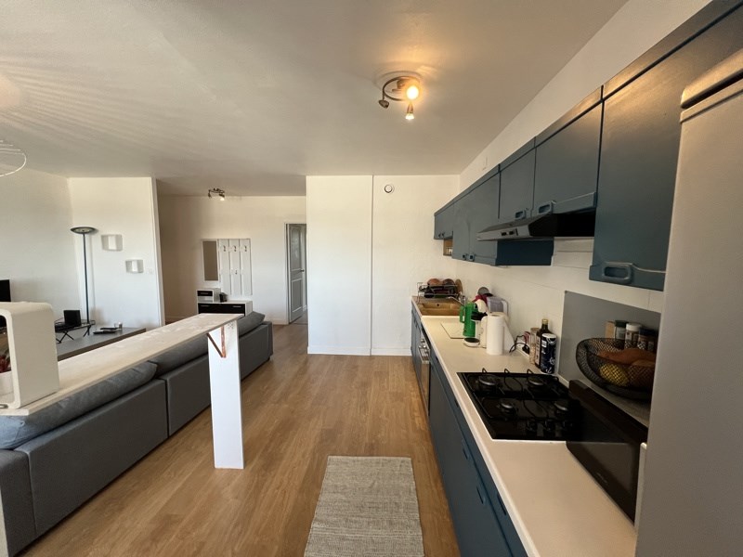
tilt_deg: -3.8
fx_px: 279
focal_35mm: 13
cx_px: 372
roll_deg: -0.1
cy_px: 278
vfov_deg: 89.9
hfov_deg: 106.2
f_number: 1.8
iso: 125
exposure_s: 1/100
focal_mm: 1.57
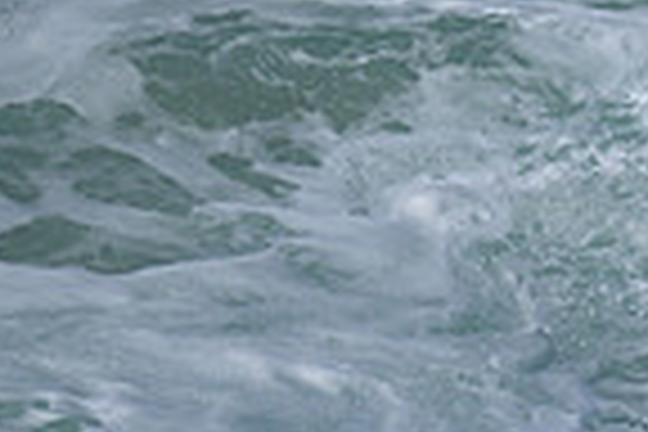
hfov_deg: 0.6
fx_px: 62167
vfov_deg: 0.4
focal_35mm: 3454
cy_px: 239
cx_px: 1236
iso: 140
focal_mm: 800
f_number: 6.3
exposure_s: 1/2000
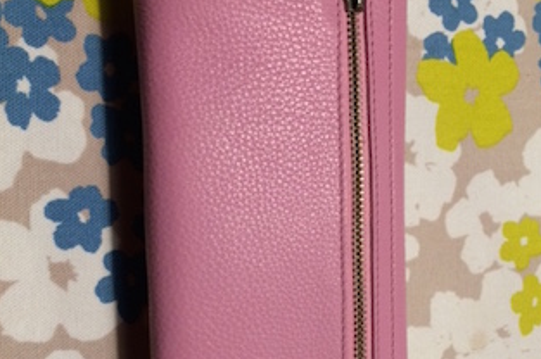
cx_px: 272
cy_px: 229
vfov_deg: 32.4
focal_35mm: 41
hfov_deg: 47.4
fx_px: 615
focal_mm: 4.15
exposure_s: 1/30
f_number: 2.2
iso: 125
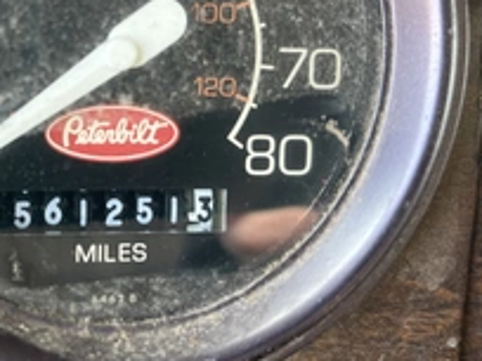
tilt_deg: -32.0
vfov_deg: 28.3
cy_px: 116
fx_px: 710
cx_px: 71
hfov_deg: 35.8
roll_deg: -0.5
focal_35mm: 51
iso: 125
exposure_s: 1/121
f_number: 1.6
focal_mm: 5.1
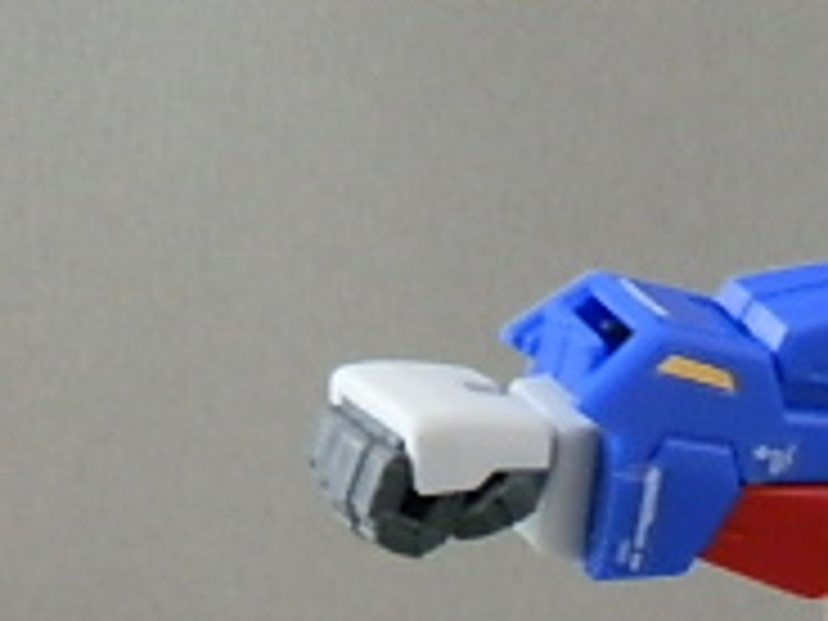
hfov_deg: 15.7
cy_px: 1048
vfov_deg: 11.8
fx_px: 2823
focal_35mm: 118
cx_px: 1130
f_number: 3.5
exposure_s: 1/8
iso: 200
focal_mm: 6.17
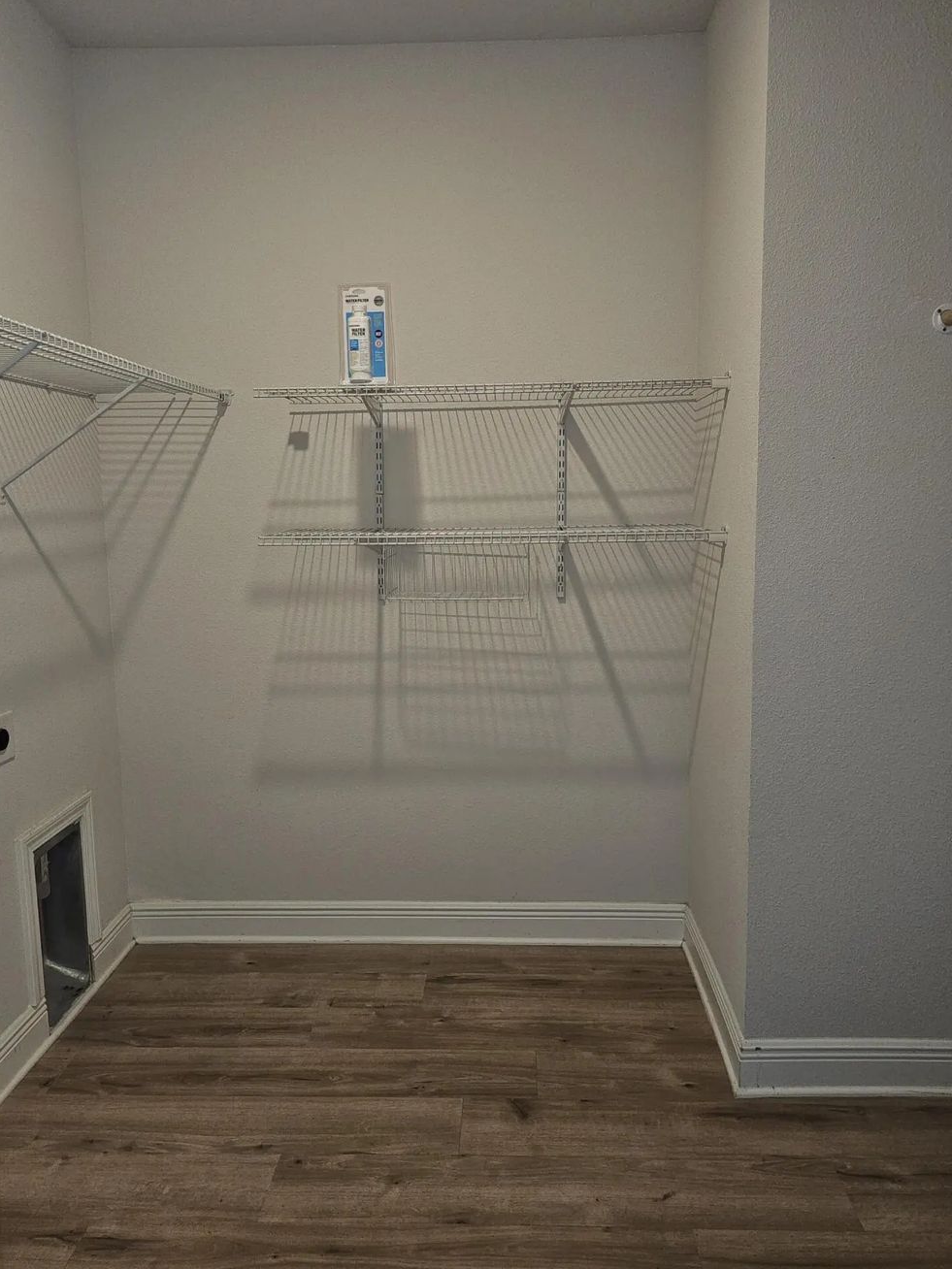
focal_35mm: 24
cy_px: 627
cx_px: 478
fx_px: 880
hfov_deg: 56.8
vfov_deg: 71.6
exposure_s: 1/40
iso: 100
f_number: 1.7
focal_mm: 6.3
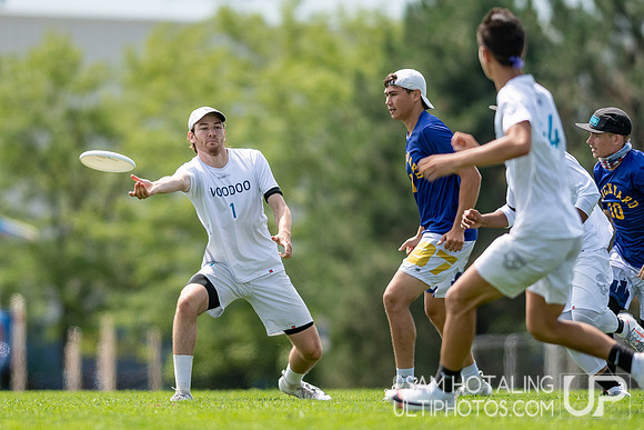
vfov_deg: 2.3
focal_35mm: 593
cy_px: 190
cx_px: 239
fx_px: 10606
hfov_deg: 3.5
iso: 125
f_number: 2.8
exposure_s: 1/3200
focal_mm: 300
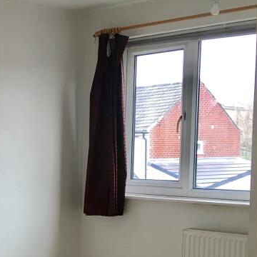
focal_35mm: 73
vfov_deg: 23.4
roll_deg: -0.2
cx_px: -76
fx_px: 613
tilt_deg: -5.2
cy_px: 192
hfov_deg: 21.4
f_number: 2.2
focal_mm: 4.15
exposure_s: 1/33
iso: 25
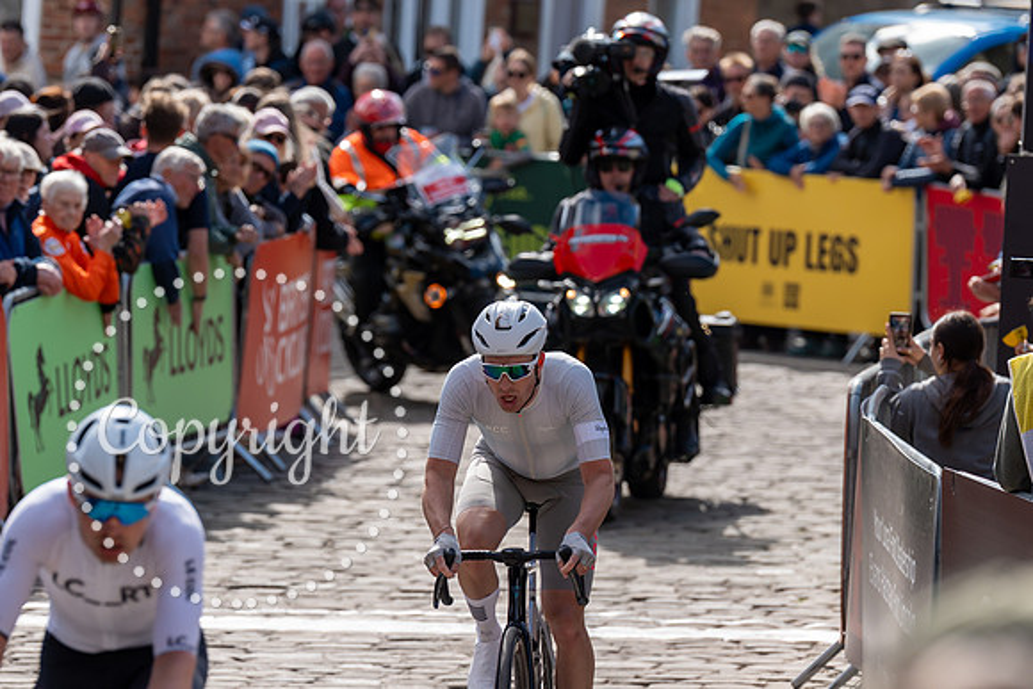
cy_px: 300
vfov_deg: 5.1
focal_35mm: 272
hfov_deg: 7.6
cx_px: 506
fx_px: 7794
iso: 250
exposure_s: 1/1000
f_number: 4
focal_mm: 188
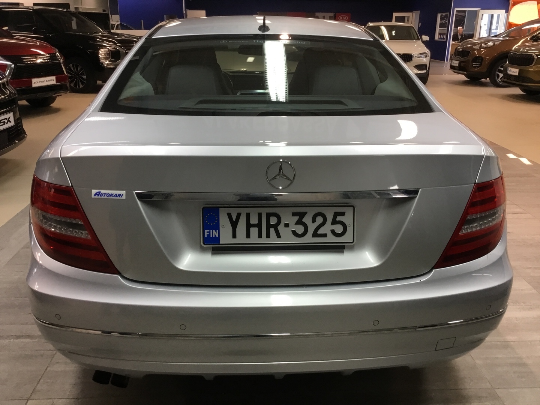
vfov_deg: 45.4
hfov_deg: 58.4
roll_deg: +0.0
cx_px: 270
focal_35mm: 31
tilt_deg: -20.3
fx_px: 484
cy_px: 202
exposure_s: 1/33
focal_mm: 3.3
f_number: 2.4
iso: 40
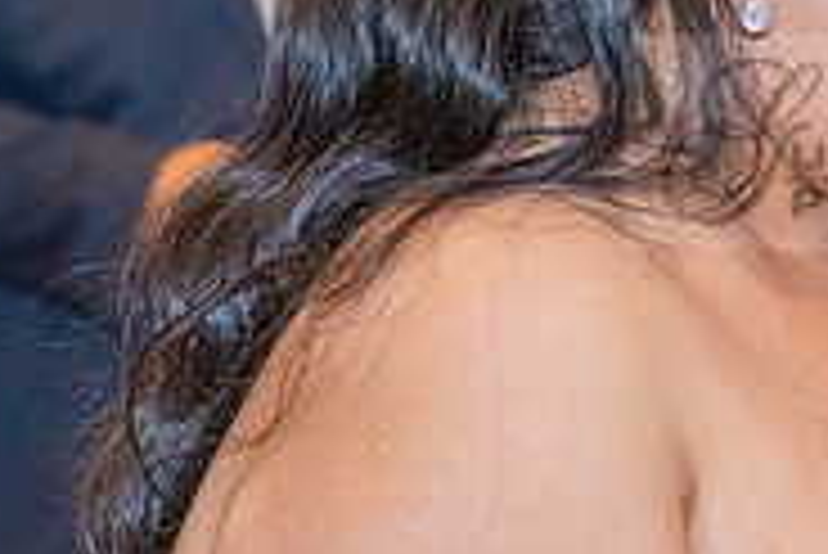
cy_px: 142
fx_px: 5087
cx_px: 1017
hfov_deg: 9.2
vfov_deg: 6.2
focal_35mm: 221
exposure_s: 1/200
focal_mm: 70
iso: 2000
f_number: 4.5
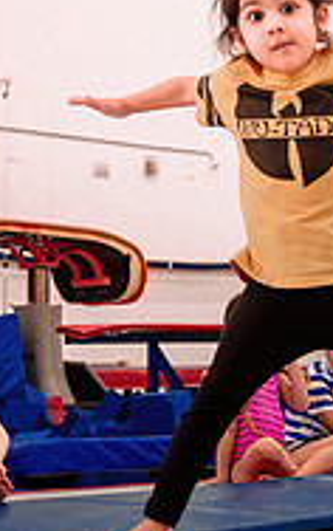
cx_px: 132
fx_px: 1448
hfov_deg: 13.1
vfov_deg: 20.7
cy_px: 191
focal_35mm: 100
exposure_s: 1/400
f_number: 2.8
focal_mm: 26.5
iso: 1600
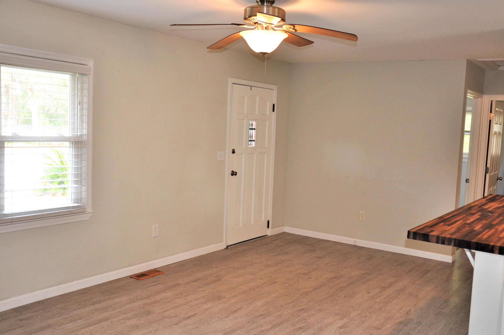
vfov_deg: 35.0
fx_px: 531
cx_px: 262
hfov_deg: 50.7
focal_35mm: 38
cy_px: 167
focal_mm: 24
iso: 720
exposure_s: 1/125
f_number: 3.8
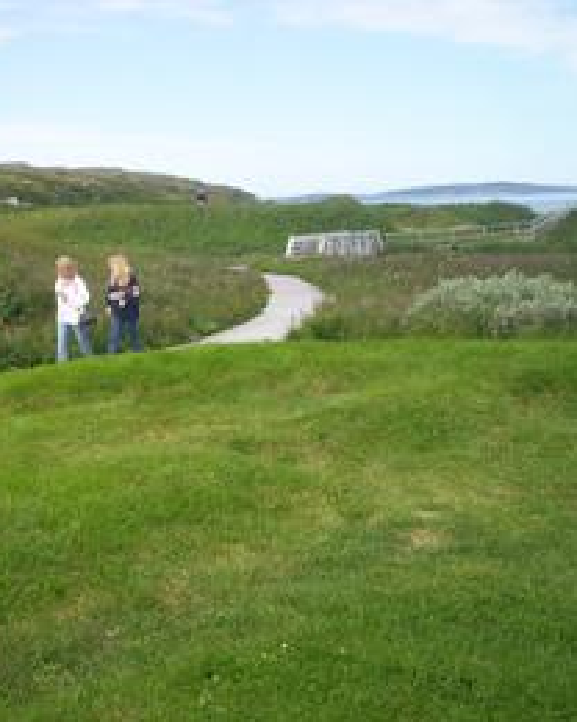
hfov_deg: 29.7
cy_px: 364
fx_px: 1067
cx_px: 141
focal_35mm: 50
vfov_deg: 37.3
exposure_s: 1/486
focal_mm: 4.99
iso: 100
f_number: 4.5
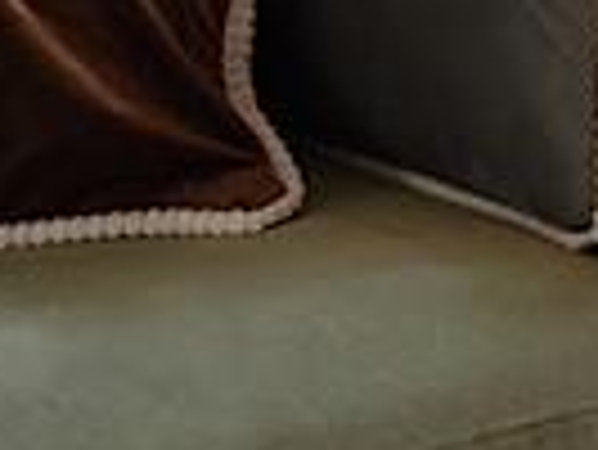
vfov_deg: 7.2
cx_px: 1192
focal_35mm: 200
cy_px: -369
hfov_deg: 9.3
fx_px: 3458
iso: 100
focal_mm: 5.4
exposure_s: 1/59
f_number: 1.8
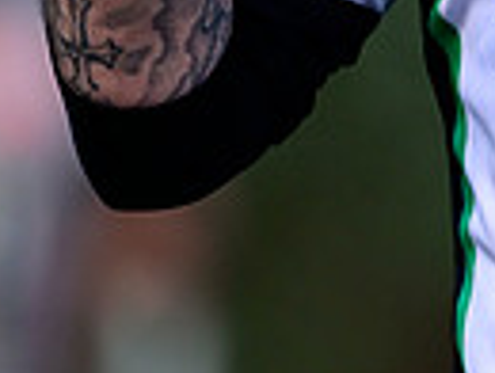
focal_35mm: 1712
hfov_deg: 1.2
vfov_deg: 0.9
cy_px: -215
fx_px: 24526
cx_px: 1043
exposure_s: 1/1000
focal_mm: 400
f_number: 2.8
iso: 800
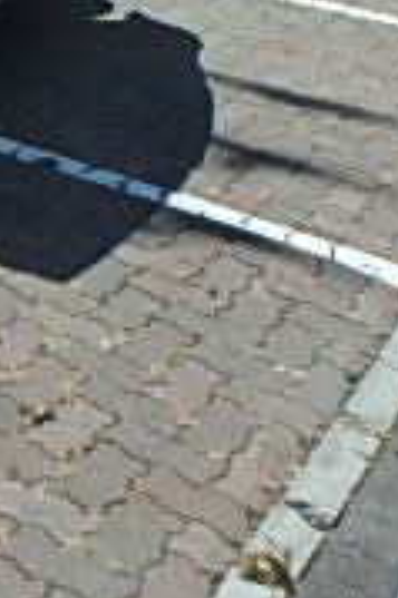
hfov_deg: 15.0
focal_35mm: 78
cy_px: 23
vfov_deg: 25.0
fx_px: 1296
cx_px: -331
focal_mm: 3.7
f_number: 6
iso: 125
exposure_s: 1/400
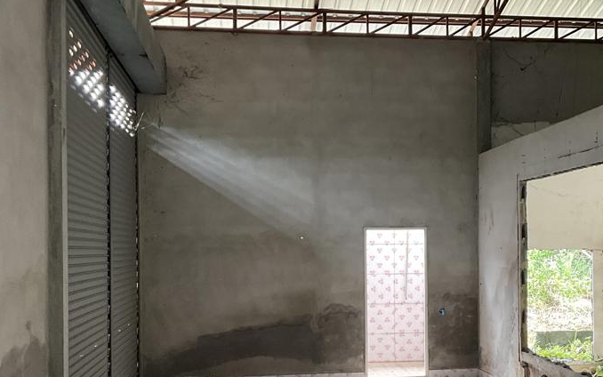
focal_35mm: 52
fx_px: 855
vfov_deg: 24.8
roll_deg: +0.5
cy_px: 244
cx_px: 378
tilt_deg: +1.0
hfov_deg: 38.6
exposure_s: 1/60
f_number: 1.8
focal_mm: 3
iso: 100
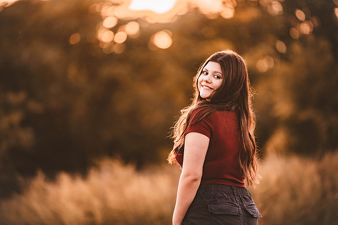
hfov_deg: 10.3
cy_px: 112
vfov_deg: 6.9
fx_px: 1878
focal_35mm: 200
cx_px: 169
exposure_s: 1/125
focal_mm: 200
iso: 640
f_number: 2.8
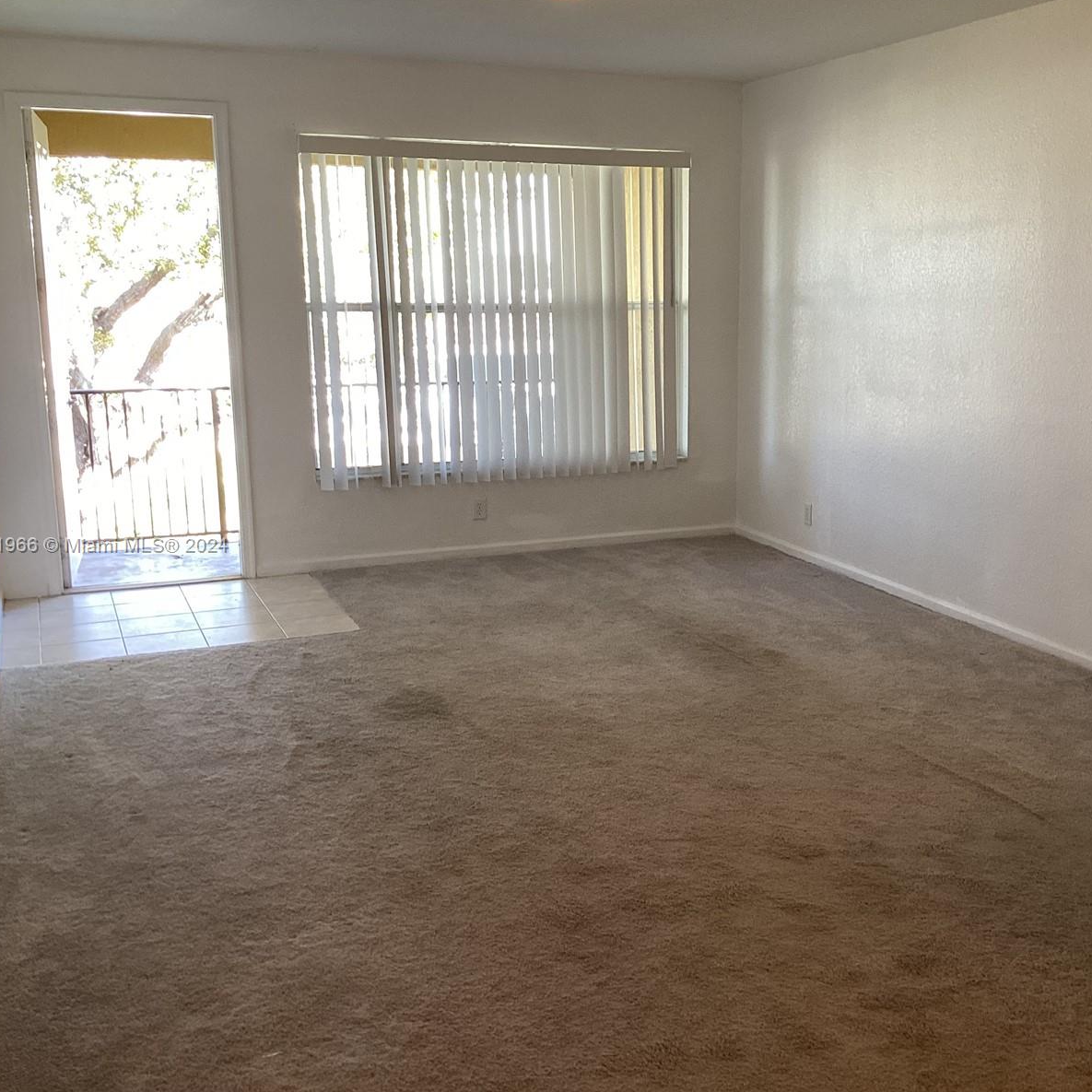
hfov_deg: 44.6
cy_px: 546
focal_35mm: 37
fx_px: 1321
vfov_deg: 44.9
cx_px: 670
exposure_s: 1/60
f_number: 2.4
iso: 80
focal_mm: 3.3
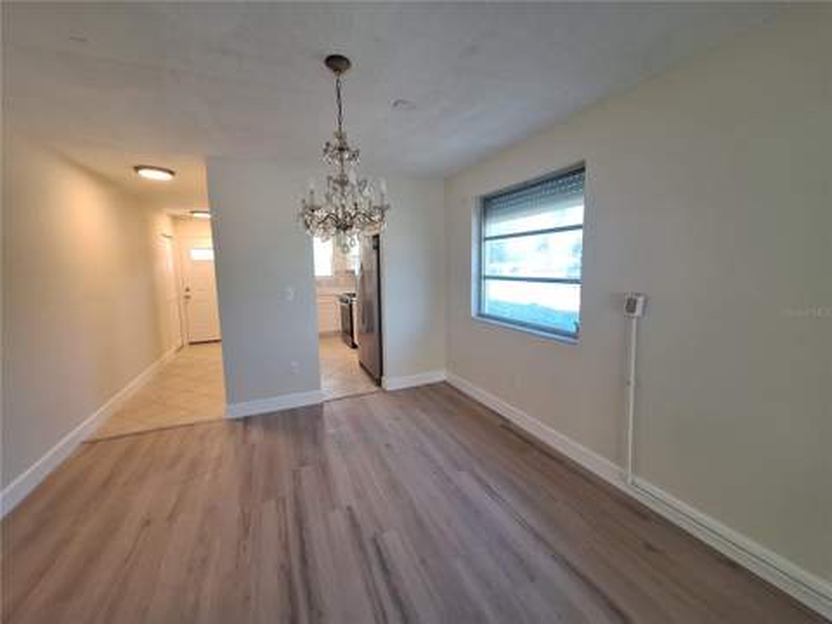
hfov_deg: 106.2
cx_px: 416
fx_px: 312
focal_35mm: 13
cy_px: 312
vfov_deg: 89.9
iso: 100
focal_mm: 1.74
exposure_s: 1/40
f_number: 2.2
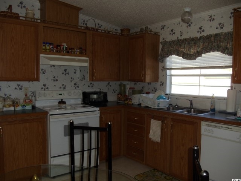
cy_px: 90
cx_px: 120
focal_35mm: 44
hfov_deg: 42.9
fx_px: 306
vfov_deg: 32.9
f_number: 3.5
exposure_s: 1/30
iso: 80
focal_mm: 6
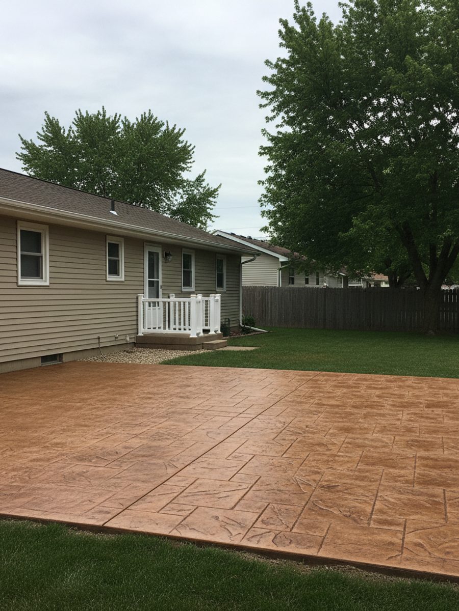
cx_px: 230
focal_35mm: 26
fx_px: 460
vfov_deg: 67.3
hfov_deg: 53.1
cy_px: 306
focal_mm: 5.7
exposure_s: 1/775
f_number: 1.5
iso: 887
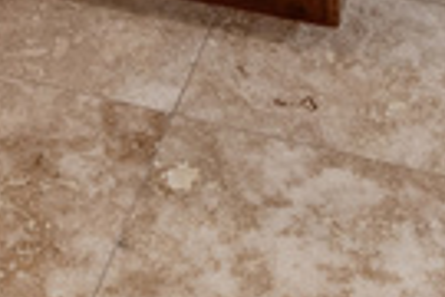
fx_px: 1310
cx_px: 63
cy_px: -759
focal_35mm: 106
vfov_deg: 8.8
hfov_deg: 19.0
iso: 500
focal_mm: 14
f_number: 7.1
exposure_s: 1/8
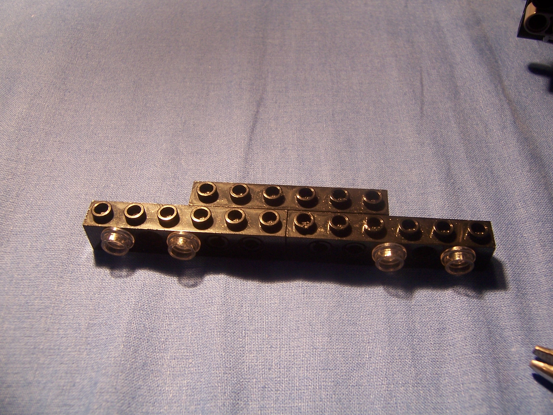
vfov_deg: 42.9
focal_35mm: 33
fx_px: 527
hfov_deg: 55.4
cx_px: 276
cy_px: 208
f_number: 3.4
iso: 100
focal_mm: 5.5
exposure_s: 1/30
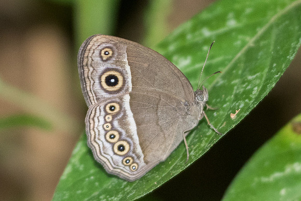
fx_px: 6920
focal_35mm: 827
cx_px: 167
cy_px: 124
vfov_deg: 1.7
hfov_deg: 2.5
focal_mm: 150
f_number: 3.2
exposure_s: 1/250
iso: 1000
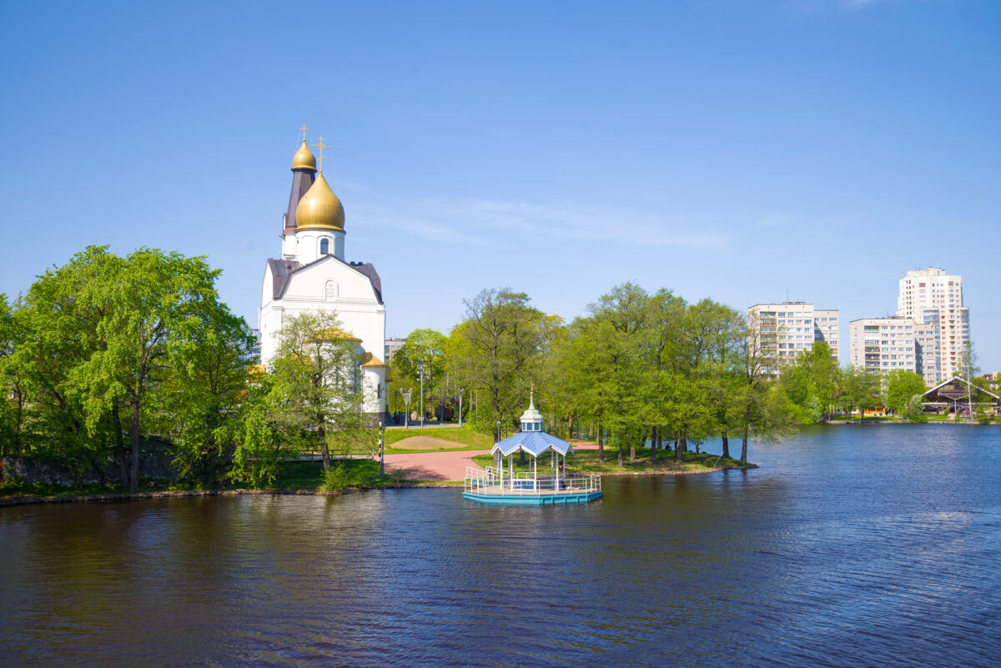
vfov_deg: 38.9
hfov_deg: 55.8
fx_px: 946
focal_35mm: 34
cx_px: 500
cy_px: 334
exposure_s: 1/250
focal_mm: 34
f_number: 8
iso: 100
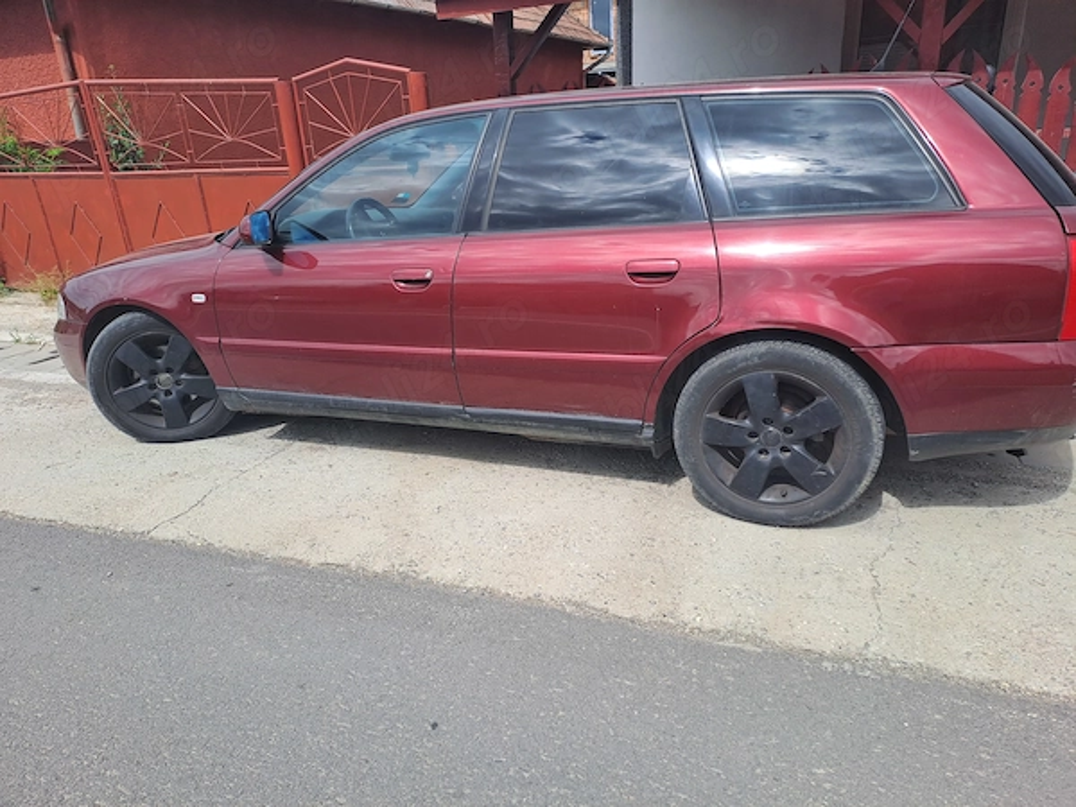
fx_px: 777
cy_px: 404
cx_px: 538
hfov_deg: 69.4
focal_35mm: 25
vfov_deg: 54.9
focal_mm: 4.65
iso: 32
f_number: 1.8
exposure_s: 1/978
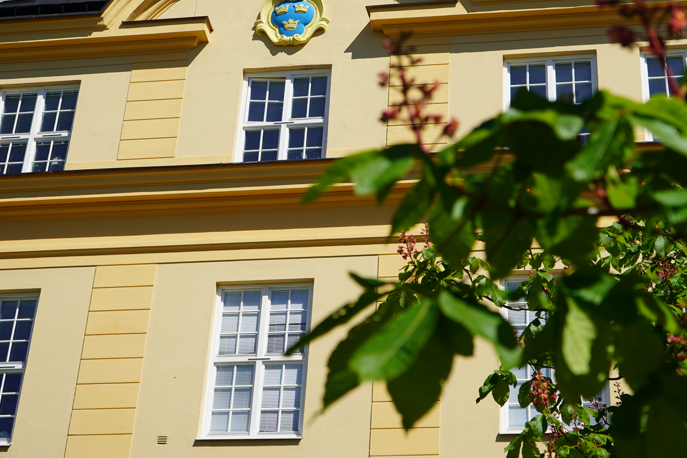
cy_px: 135
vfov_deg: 18.6
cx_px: 385
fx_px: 1393
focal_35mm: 73
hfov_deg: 27.7
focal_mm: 47
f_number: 5.6
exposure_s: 1/1000
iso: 100
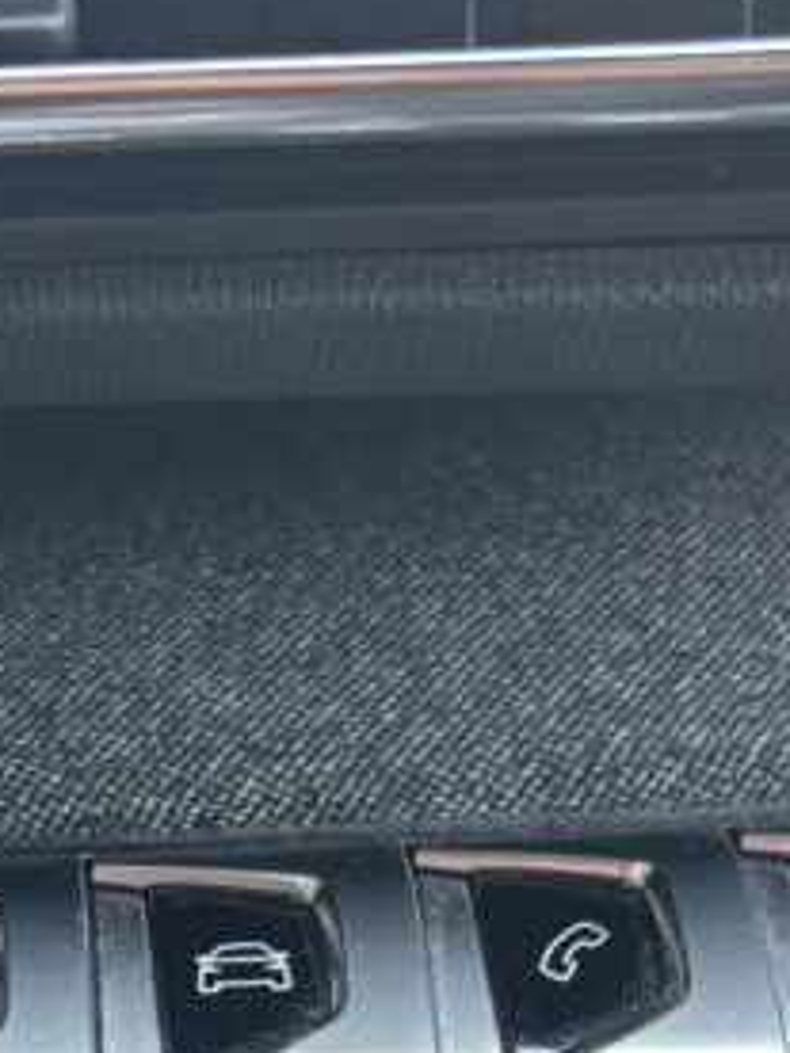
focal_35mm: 100
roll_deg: +3.7
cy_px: 1509
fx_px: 3043
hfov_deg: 14.7
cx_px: 149
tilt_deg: -38.0
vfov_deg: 17.9
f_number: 1.6
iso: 125
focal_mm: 5.96
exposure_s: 1/73
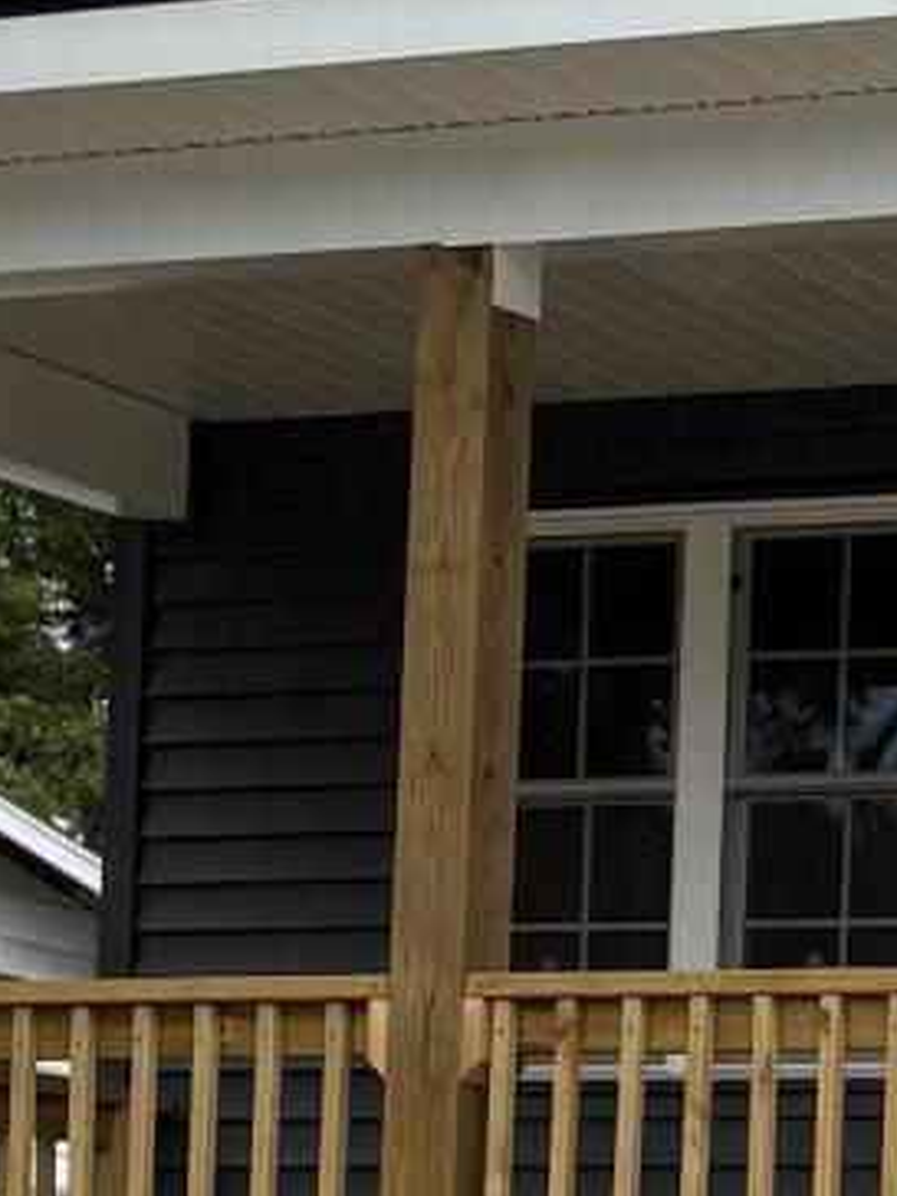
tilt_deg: +4.4
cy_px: 1357
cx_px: 1659
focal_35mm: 143
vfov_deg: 13.5
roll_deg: -2.7
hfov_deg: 9.8
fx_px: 4941
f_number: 1.6
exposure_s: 1/2075
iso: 50
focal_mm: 5.96
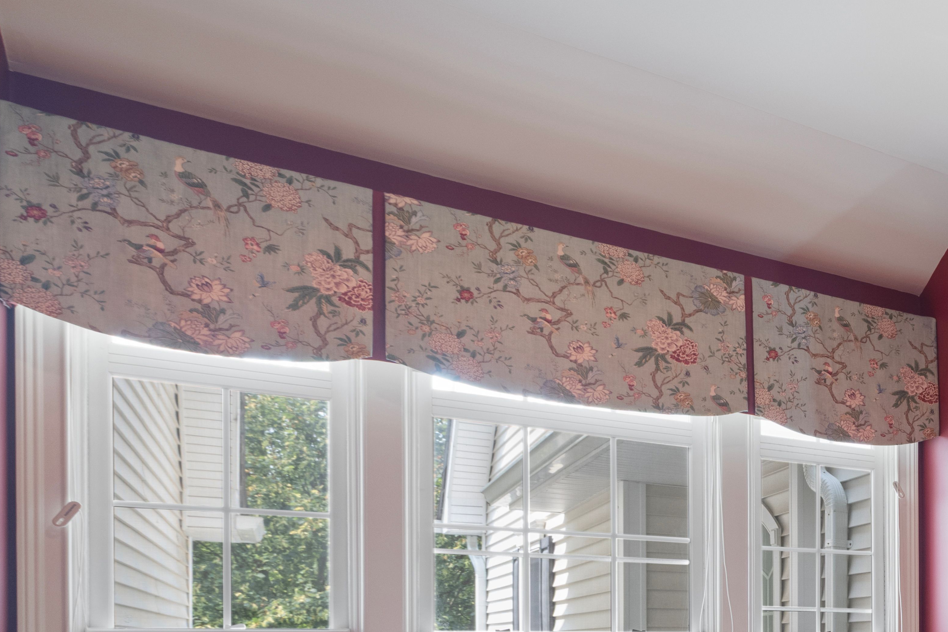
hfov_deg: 35.3
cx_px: 1235
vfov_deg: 32.6
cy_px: 654
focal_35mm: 37
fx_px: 974
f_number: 10
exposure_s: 4
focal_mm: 14
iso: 320
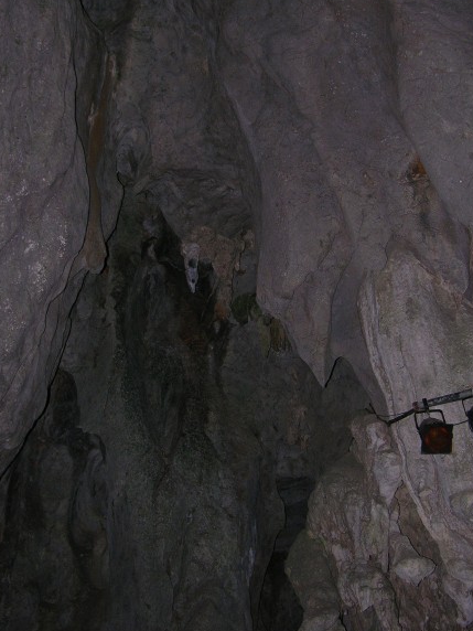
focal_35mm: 47
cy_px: 303
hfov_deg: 30.9
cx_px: 221
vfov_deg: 40.4
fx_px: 856
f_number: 2.8
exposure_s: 1/60.1
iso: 100
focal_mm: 8.9
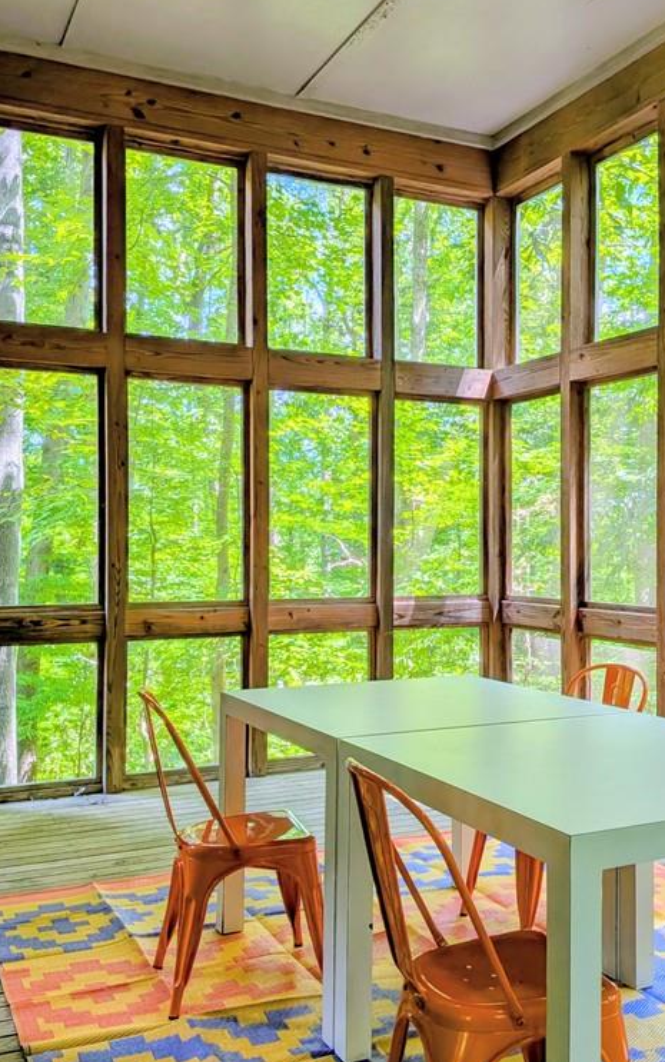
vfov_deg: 55.3
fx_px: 1014
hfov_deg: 36.0
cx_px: 431
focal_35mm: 35
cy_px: 532
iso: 26
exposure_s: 1/540
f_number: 1.7
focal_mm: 4.53
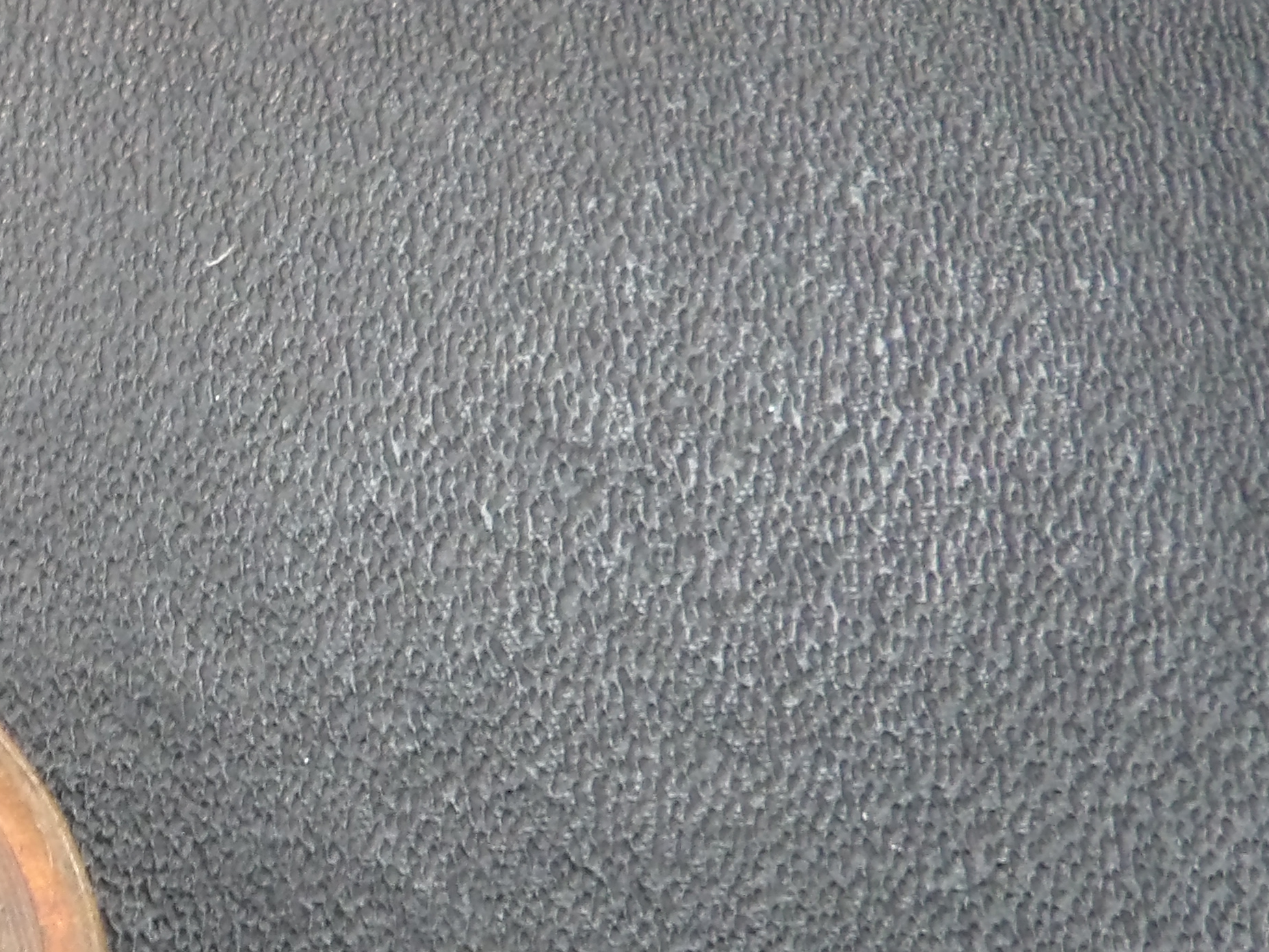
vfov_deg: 15.3
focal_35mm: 95
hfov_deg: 19.2
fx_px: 3482
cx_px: -339
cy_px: 957
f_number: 4.5
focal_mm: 6.2
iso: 436
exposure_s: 1/15
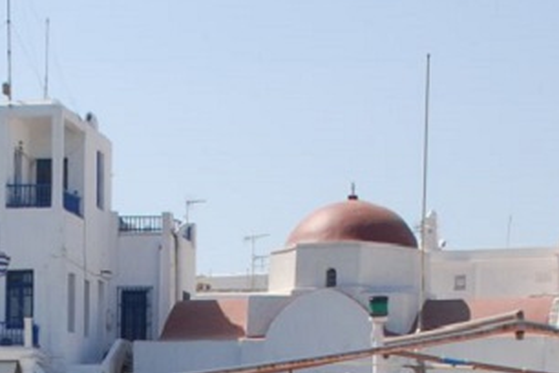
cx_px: 110
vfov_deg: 9.5
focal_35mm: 138
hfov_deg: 14.8
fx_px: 2143
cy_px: 655
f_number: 9
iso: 200
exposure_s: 1/400
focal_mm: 22
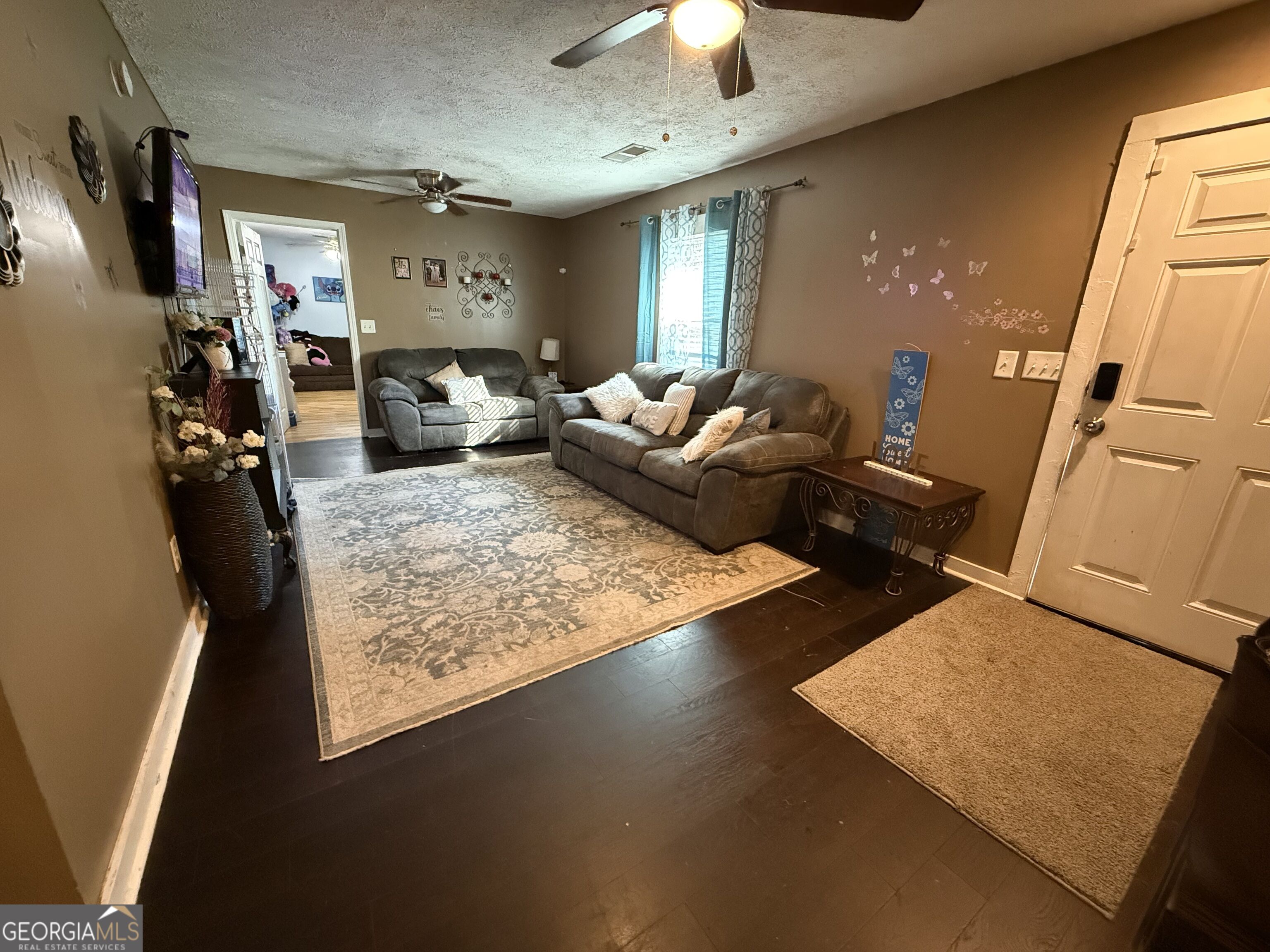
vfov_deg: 85.7
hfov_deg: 102.1
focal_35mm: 14
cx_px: 635
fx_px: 514
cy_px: 476
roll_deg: -1.3
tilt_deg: -15.6
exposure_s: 1/60
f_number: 2.2
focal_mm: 2.22
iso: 1250
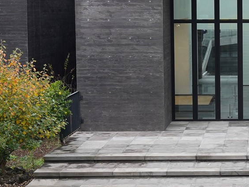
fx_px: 856
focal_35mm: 119
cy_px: 76
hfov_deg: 16.0
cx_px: 289
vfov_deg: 12.4
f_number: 4.5
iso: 400
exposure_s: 1/100
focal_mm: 35
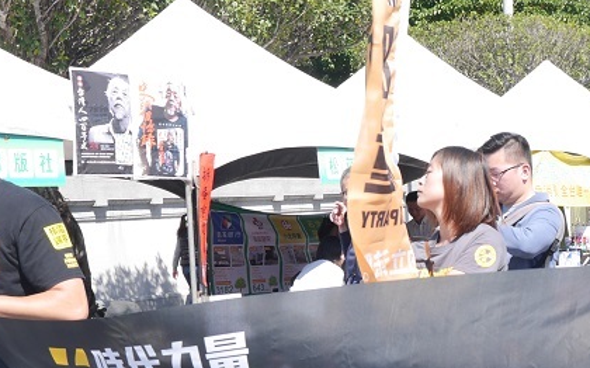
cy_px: 286
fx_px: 1173
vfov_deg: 17.7
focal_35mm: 73
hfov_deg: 27.8
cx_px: 444
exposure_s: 1/400
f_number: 5.6
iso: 200
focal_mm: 17
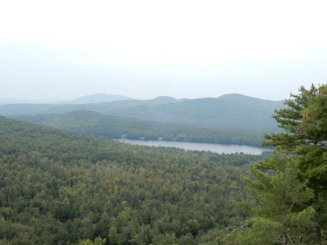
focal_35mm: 42
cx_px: 164
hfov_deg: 44.8
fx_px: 397
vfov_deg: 34.4
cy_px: 122
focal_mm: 7.5
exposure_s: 1/60
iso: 80
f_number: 8
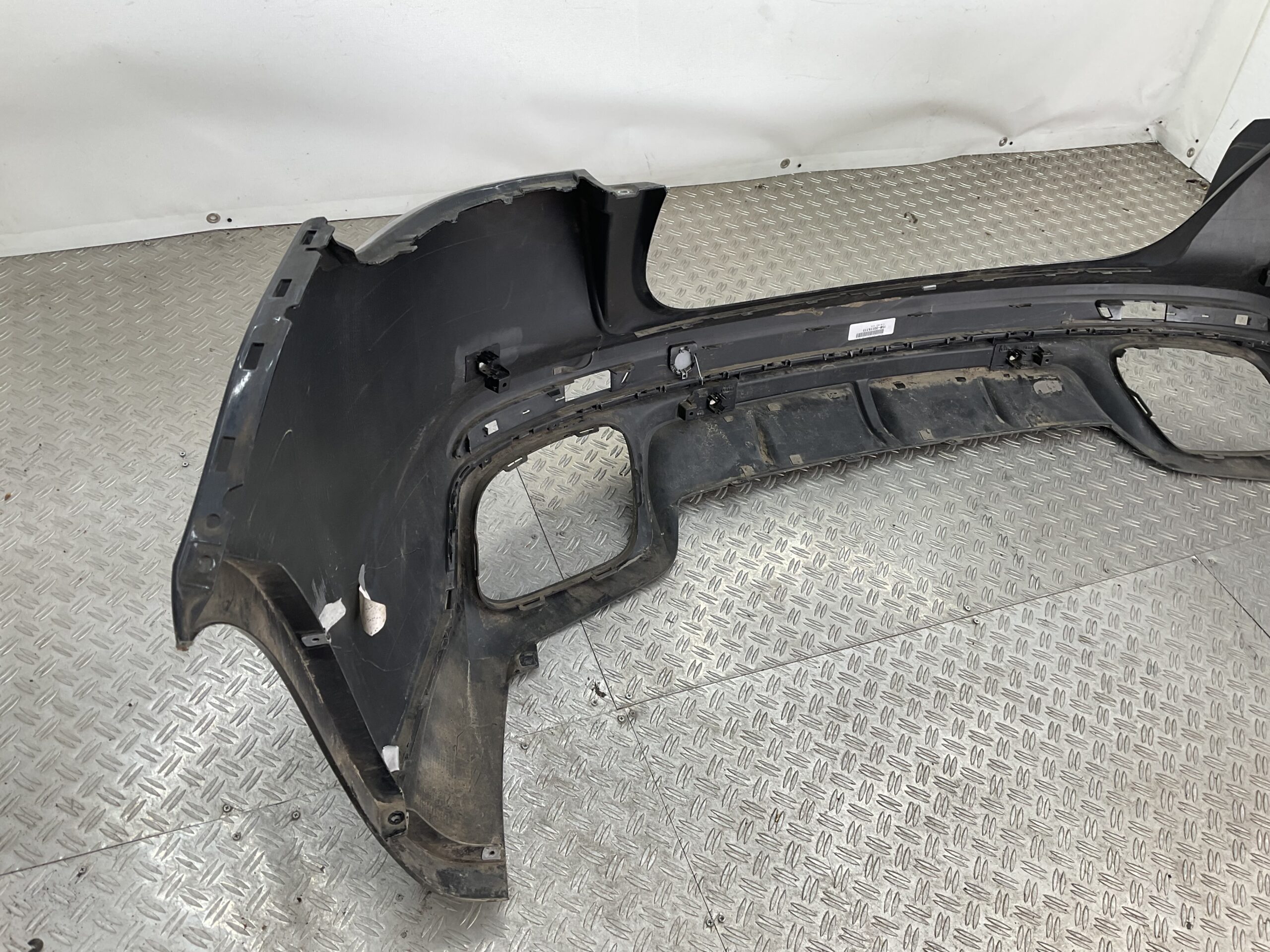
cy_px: 476
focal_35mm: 29
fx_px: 1064
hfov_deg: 61.7
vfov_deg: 48.2
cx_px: 635
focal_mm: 3
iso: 25
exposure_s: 1/100
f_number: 1.8
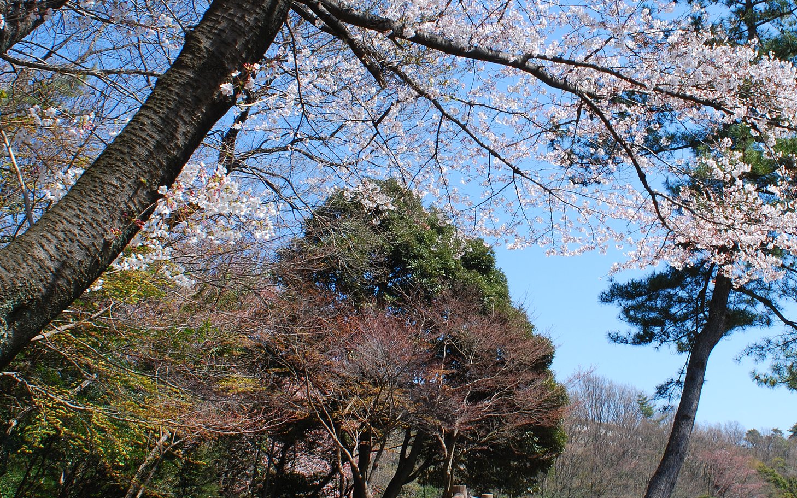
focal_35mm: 43
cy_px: 213
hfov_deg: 45.7
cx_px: 516
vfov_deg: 29.8
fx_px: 934
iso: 100
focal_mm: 20
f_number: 16
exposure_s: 1/40
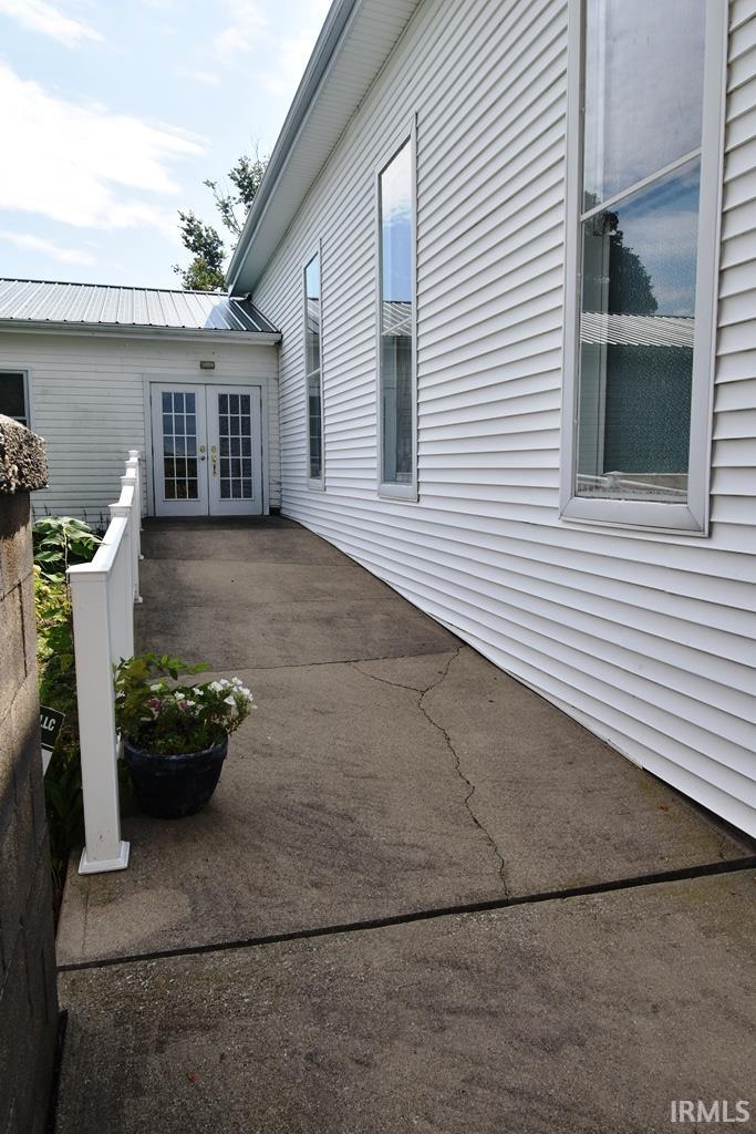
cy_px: 567
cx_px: 378
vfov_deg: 77.3
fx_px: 708
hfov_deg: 56.2
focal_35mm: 22
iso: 200
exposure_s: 1/400
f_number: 10
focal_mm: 15
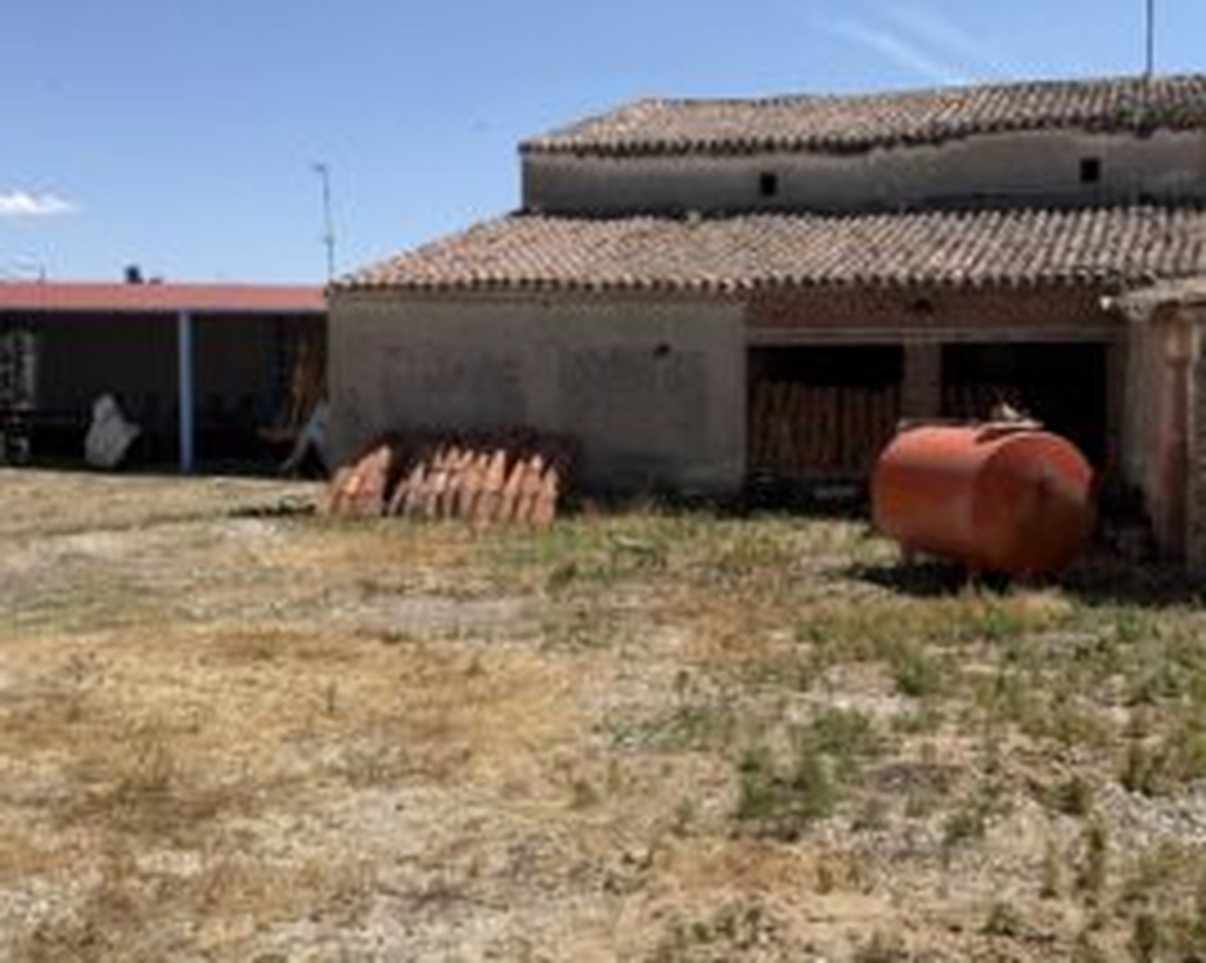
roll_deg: -0.3
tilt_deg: -2.1
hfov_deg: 50.7
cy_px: 450
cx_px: 792
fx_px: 1248
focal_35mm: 35
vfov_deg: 42.2
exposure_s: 1/4975
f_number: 1.78
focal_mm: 6.76
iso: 80
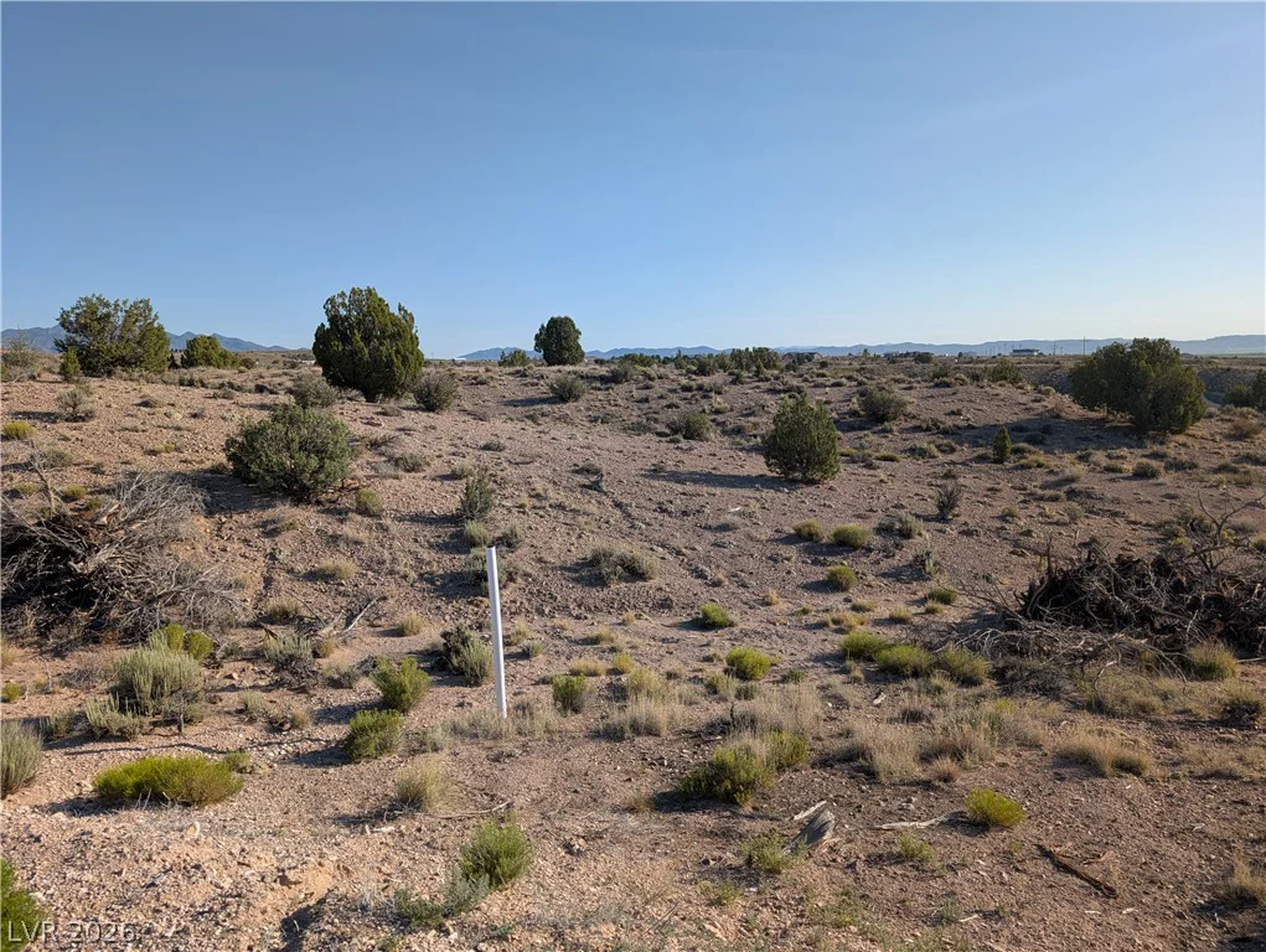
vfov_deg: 56.9
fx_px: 879
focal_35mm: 24
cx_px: 633
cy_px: 476
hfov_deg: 71.5
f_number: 1.68
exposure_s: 1/1011
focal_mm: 6.9
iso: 24
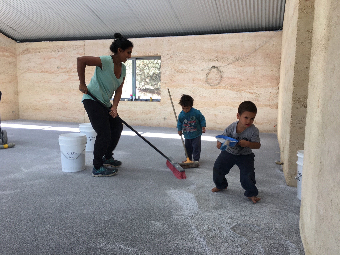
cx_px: 170
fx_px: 285
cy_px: 128
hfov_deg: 61.7
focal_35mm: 29
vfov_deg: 48.2
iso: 25
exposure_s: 1/100
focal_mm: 4.15
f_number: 2.2
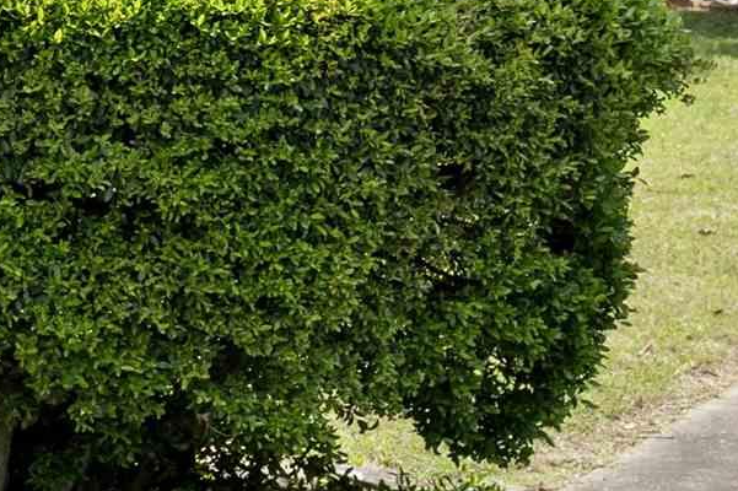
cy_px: -77
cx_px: -763
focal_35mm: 179
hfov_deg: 10.5
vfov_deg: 7.6
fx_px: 3667
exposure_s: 1/320
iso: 500
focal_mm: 35
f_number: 6.3
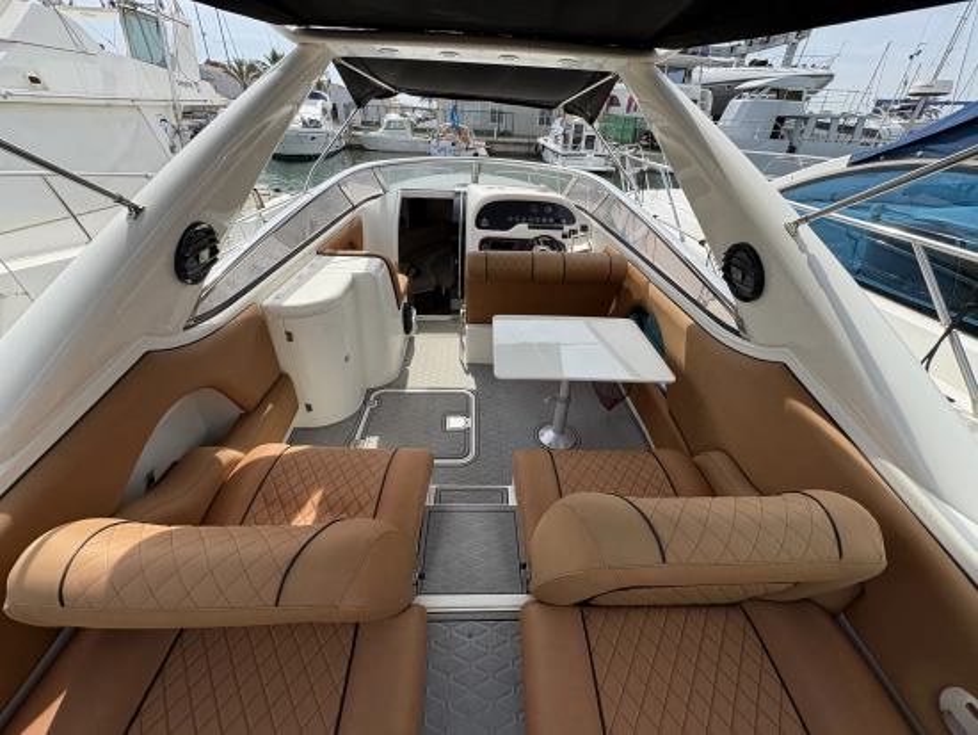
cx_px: 489
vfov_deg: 85.7
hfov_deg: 102.0
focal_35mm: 14
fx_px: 396
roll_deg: -0.4
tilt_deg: -31.3
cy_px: 368
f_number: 2.2
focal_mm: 2.22
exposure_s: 1/1420
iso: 64
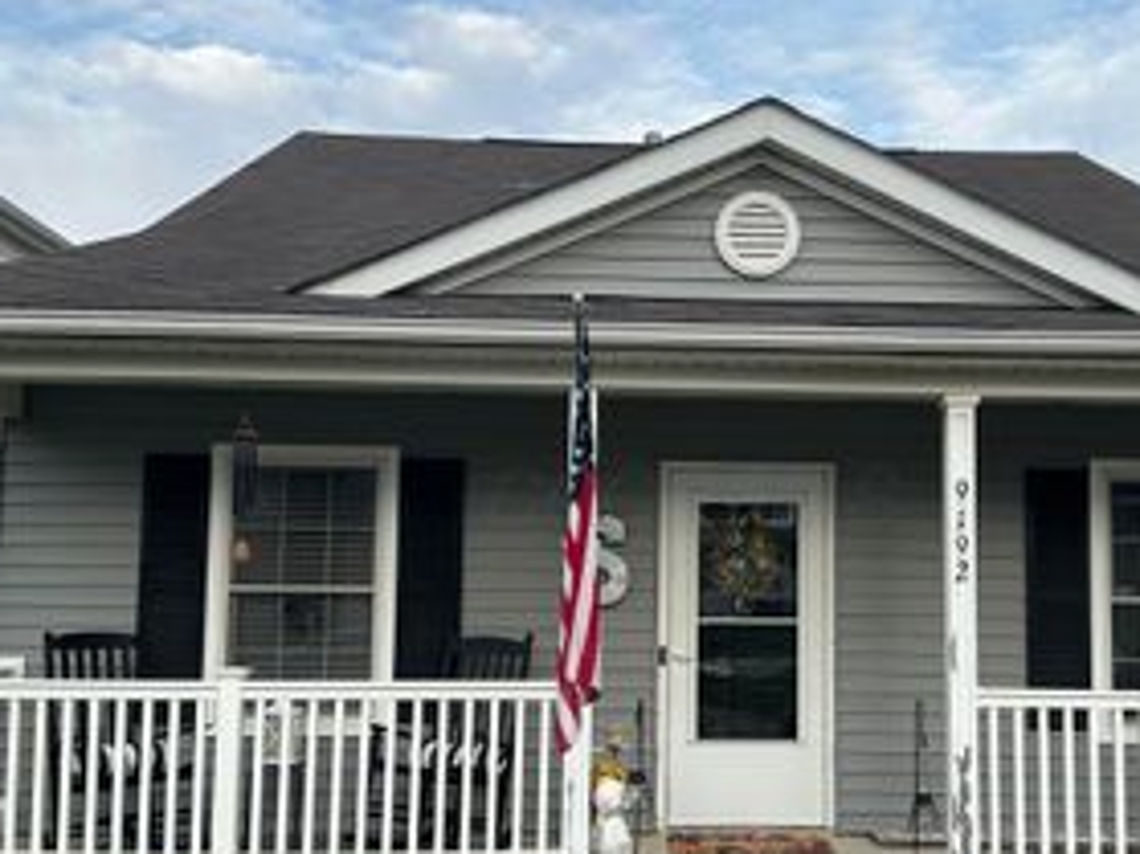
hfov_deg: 43.6
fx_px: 1415
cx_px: 695
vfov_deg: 33.5
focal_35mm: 43
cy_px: 496
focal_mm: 6.86
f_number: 1.78
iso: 80
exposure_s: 1/1495
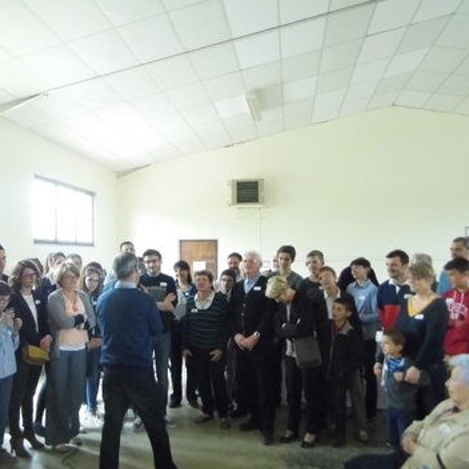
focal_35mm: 35
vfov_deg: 47.2
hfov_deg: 46.7
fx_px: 536
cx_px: 167
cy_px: 231
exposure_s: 1/80
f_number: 3.2
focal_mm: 5.2
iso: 800
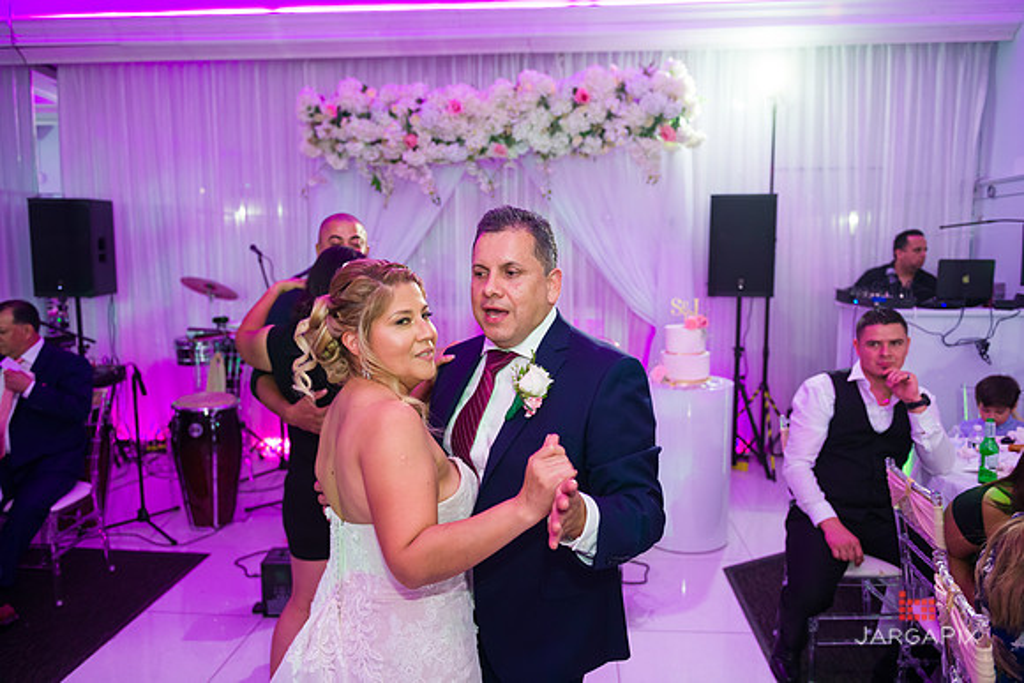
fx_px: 768
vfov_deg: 48.0
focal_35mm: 27
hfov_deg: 67.4
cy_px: 342
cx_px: 512
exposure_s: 1/125
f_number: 3.2
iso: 800
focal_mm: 27
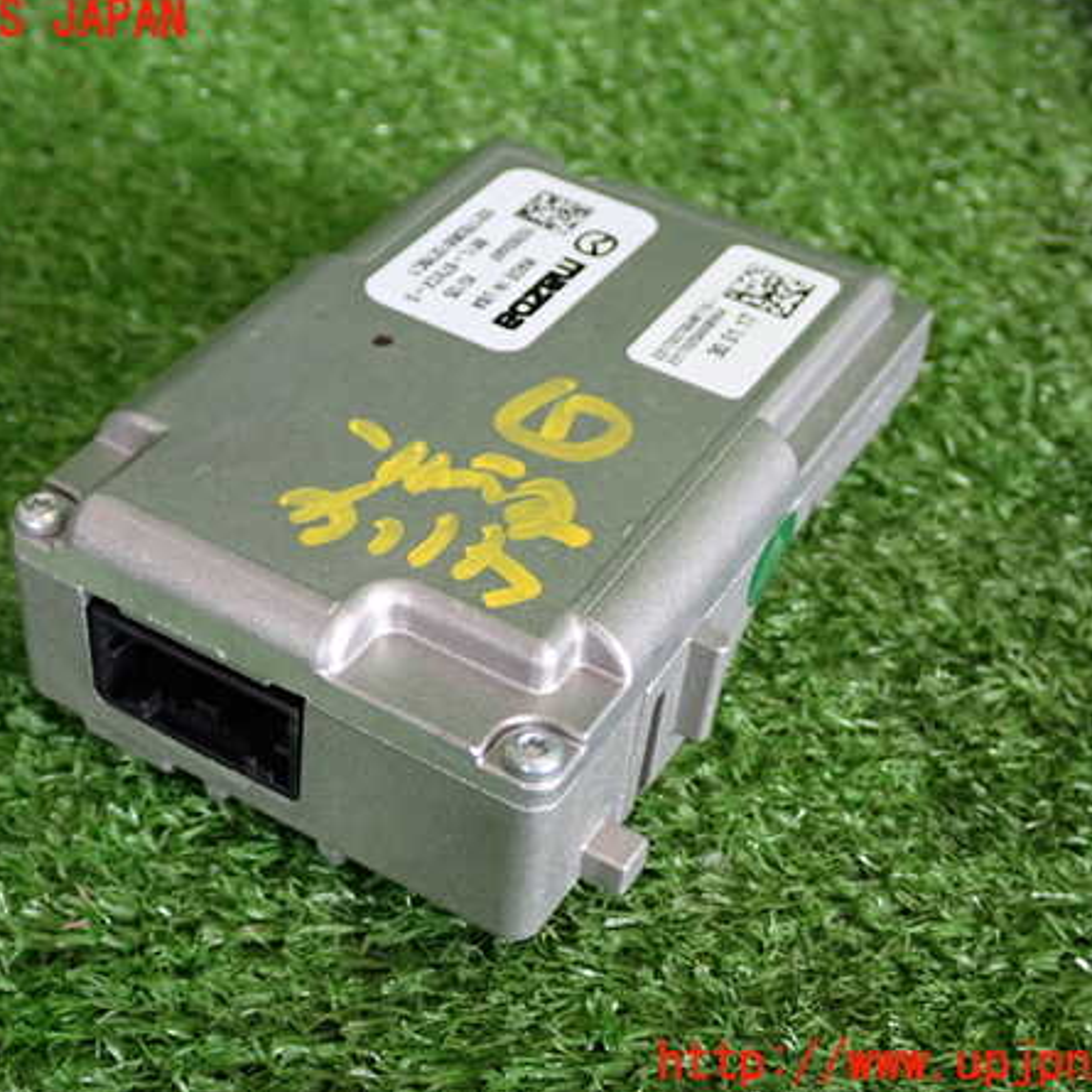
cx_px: 476
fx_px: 1999
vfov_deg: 30.6
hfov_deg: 30.5
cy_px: 542
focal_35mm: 56
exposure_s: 1/50
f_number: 3.1
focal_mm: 8.4
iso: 400
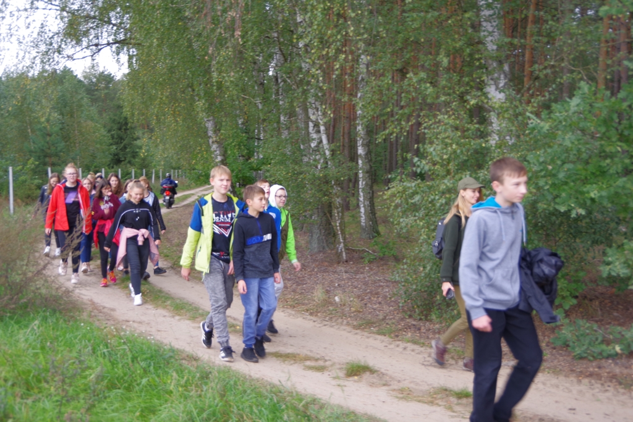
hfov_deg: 46.4
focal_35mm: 42
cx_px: 316
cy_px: 211
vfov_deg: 31.9
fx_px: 739
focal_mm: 28
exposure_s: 1/60
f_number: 4
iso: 100
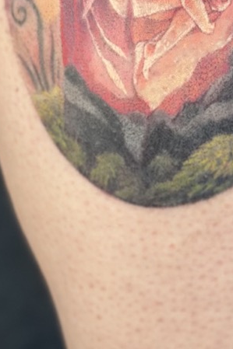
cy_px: -30
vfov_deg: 11.4
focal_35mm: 178
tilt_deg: -16.3
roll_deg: -0.1
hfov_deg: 7.7
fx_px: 1729
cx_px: 183
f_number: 1.78
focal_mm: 6.86
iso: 64
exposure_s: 1/167
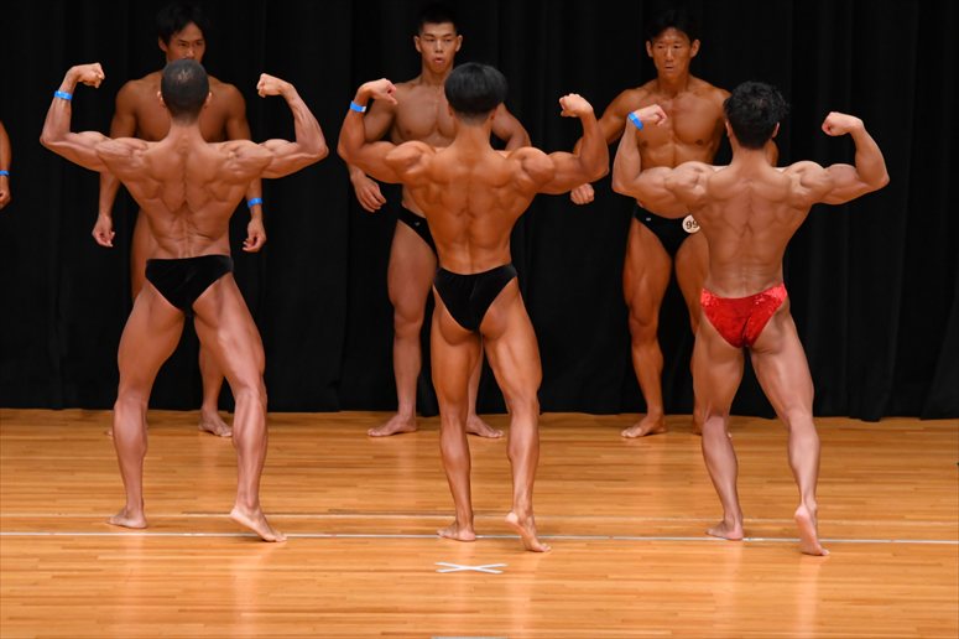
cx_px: 480
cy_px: 320
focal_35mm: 240
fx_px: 6390
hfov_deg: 8.6
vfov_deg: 5.7
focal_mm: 160
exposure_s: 1/400
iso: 3200
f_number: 5.6
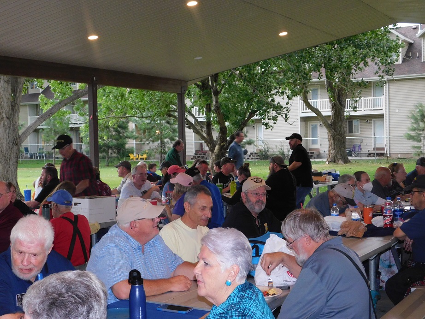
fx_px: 626
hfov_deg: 37.5
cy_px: 160
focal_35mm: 51
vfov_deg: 28.6
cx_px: 212
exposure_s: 1/30
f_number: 3.8
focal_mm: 9
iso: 400
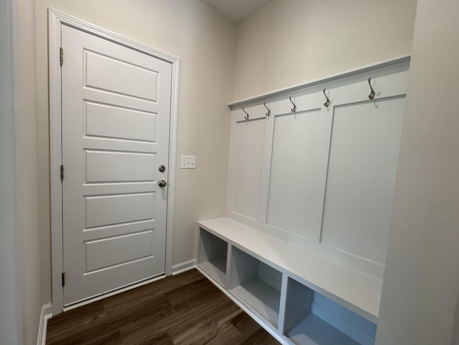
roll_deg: -3.4
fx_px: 199
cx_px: 215
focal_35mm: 15
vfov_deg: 81.7
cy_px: 175
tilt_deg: -4.8
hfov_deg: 98.0
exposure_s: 1/120
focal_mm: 2.22
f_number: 2.2
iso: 250
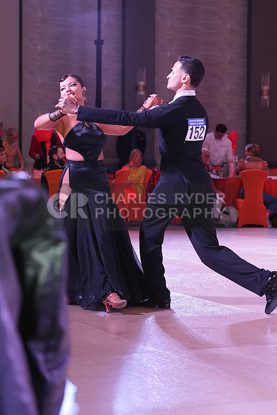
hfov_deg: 15.0
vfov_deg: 22.4
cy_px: 208
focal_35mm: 91
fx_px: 1050
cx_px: 138
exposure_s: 1/200
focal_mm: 91
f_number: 5.6
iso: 3200
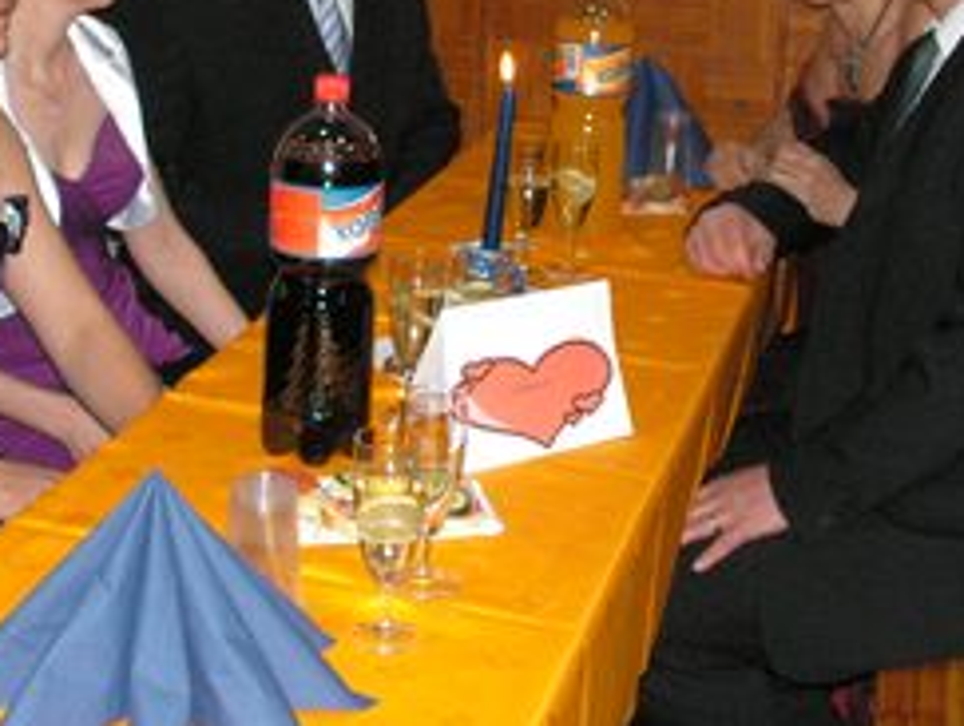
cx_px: 353
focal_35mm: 71
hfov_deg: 27.3
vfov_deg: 20.6
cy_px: 179
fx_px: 1980
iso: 160
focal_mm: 6
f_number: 3.2
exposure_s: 1/40
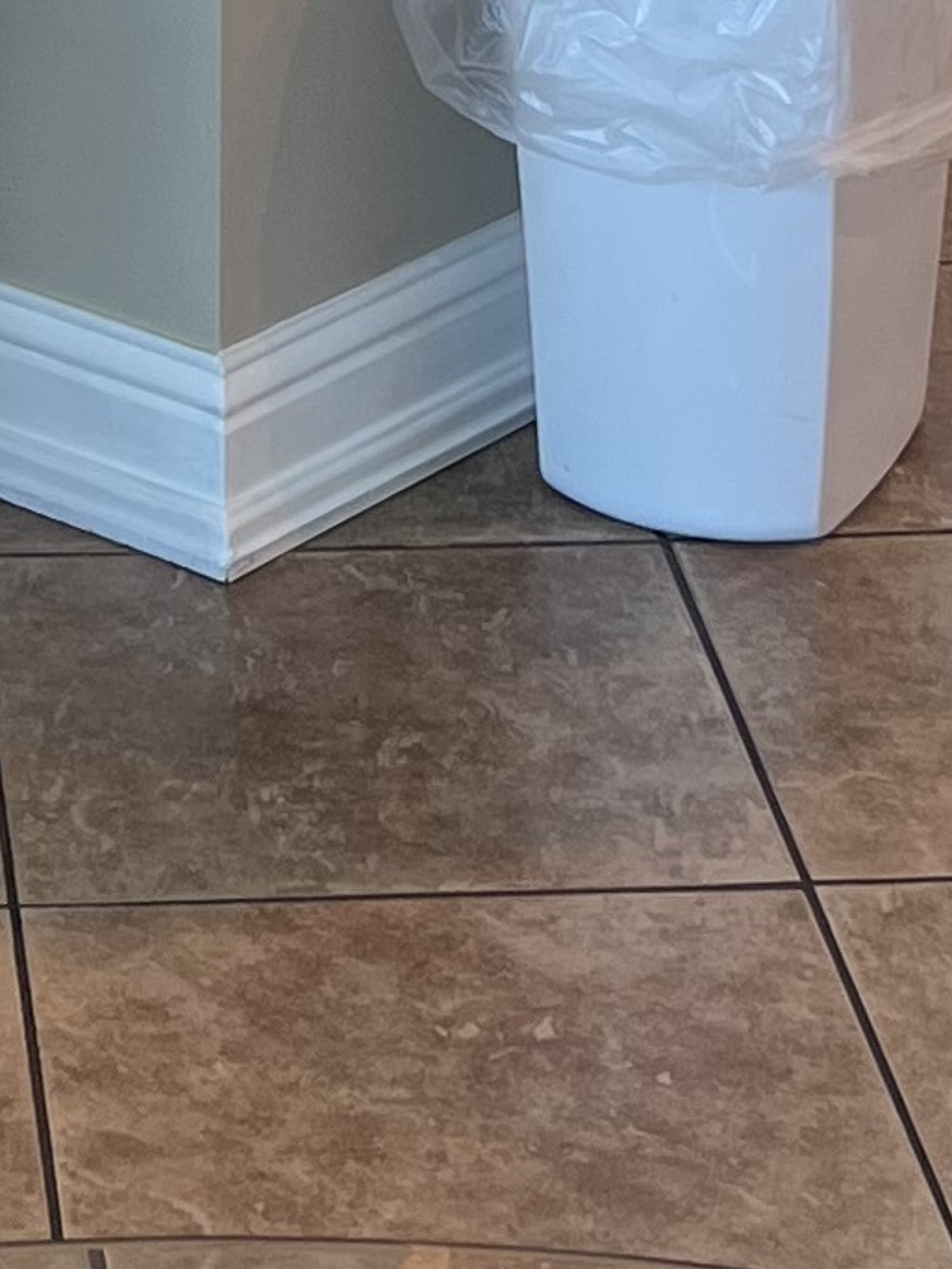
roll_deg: +0.4
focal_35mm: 153
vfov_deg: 11.7
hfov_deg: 9.7
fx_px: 5609
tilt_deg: -4.7
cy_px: -1156
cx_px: 170
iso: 64
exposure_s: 1/120
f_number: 1.5
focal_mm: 5.7
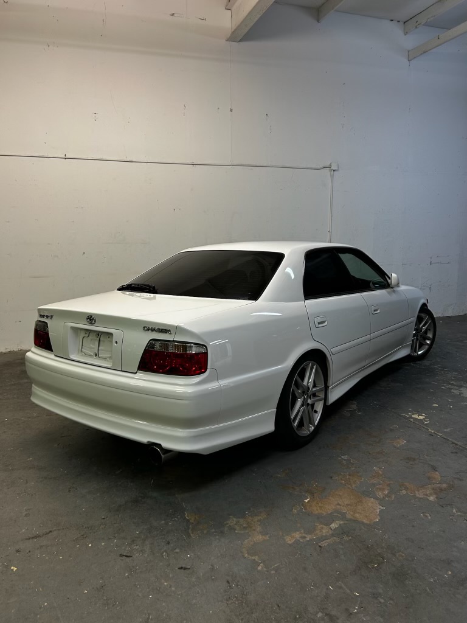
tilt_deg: -5.9
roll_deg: +1.3
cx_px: 234
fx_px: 468
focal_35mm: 26
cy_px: 312
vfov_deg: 67.3
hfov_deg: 53.1
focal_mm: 5.7
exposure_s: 1/60
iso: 80
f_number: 1.5
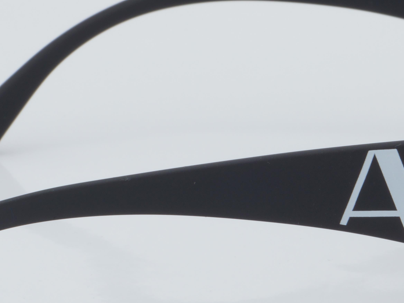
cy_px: 152
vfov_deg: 8.0
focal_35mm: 185
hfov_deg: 10.7
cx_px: 286
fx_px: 2159
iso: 100
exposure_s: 1/4
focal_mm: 50
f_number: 32
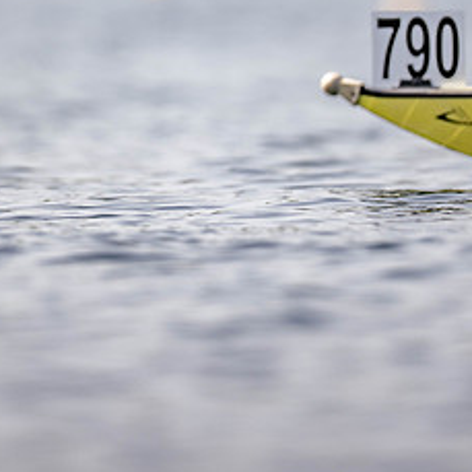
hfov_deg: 1.4
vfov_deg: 1.4
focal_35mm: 1289
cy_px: 89
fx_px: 19885
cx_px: 303
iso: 125
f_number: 4
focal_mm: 600
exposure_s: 1/2500
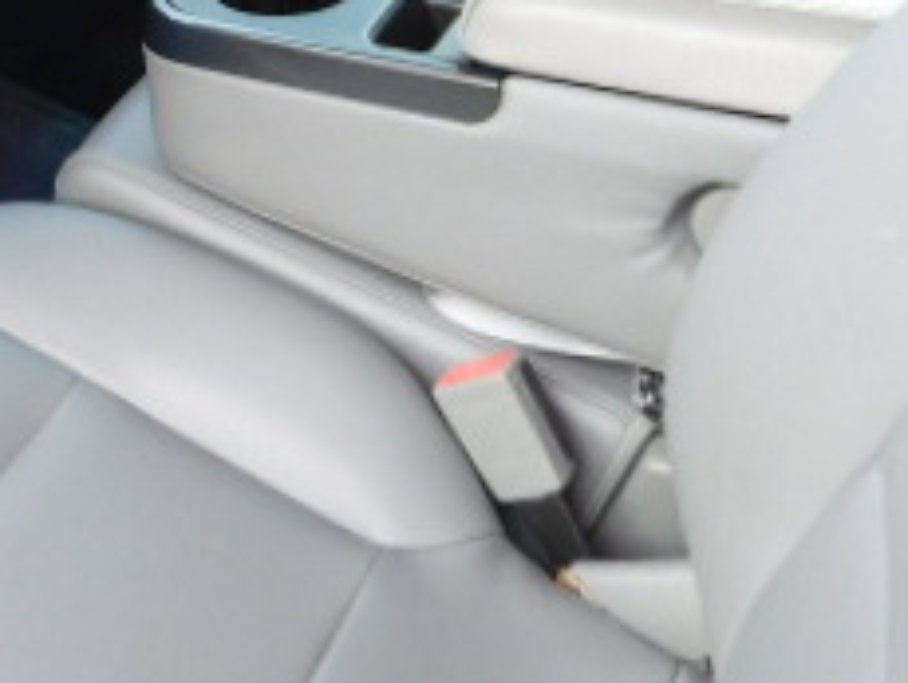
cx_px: 146
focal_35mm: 64
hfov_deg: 29.4
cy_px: -114
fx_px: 1681
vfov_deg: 21.5
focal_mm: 4
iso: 140
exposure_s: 1/30
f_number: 3
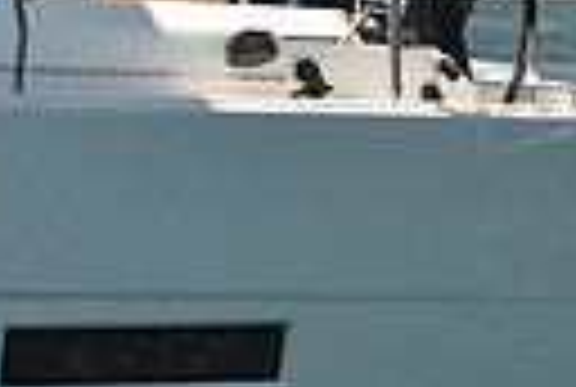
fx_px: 6239
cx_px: 234
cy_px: -128
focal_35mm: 389
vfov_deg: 3.5
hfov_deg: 5.3
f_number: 5.6
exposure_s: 1/800
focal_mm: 86
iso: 250
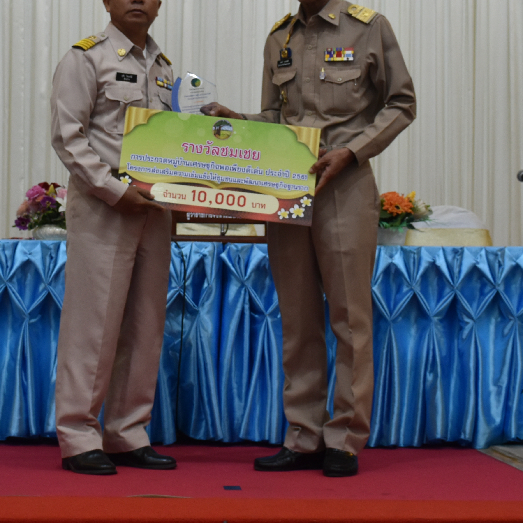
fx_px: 1523
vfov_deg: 19.3
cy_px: 120
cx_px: 196
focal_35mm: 89
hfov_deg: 19.5
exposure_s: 1/50
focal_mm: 27
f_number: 4
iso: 800
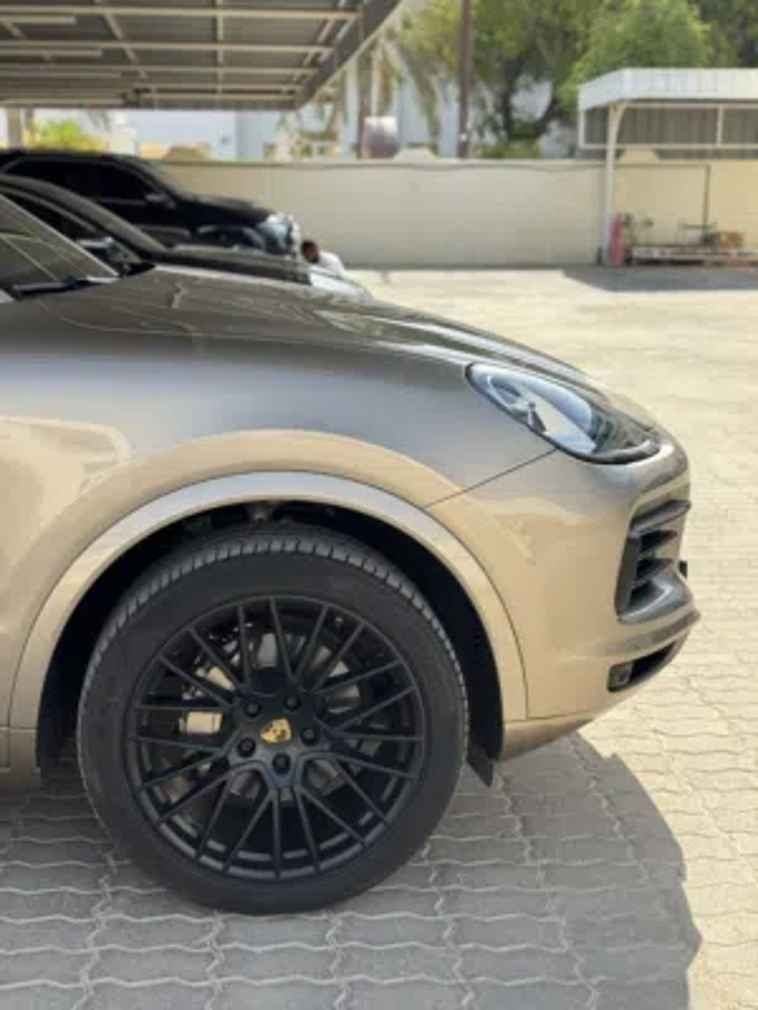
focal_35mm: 48
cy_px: 505
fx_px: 1401
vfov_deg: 39.7
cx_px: 379
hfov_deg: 30.3
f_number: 1.78
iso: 64
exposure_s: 1/1869
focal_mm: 6.76
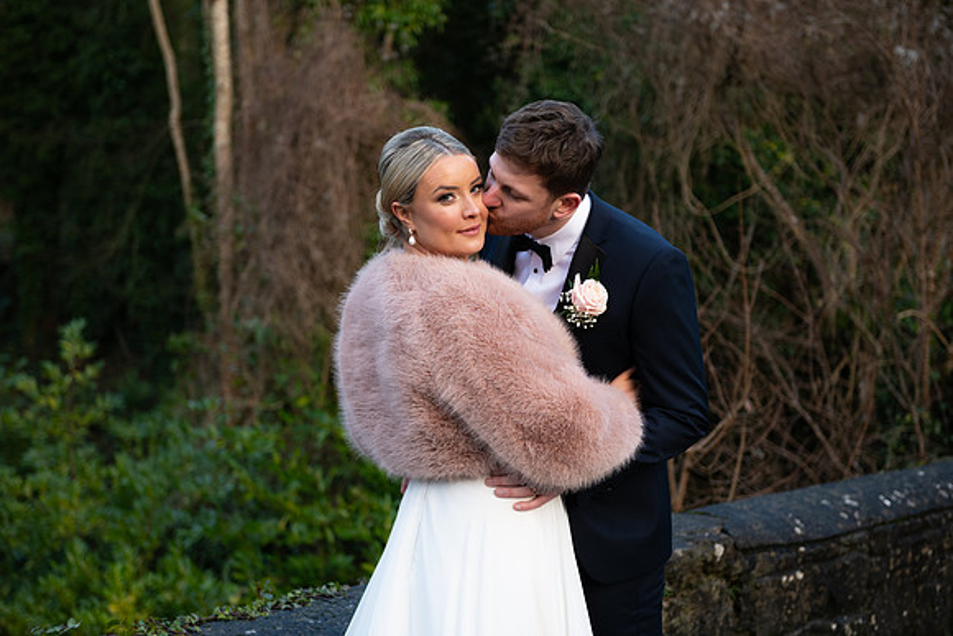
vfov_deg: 21.9
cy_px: 318
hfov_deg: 32.4
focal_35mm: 62
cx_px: 476
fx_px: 1642
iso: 160
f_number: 3.5
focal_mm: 62
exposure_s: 1/160
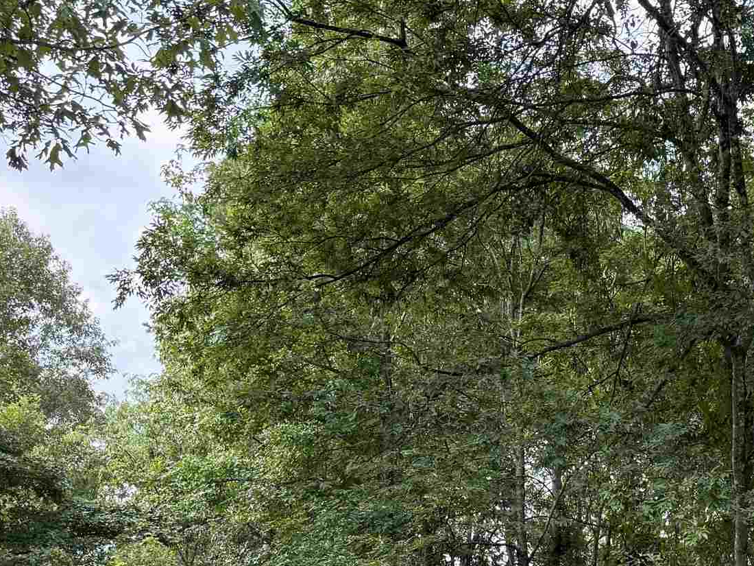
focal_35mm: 67
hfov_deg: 28.1
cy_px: 742
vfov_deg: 20.1
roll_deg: -2.5
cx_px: 643
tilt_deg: -0.8
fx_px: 1459
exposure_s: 1/450
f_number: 1.78
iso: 100
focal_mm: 6.76
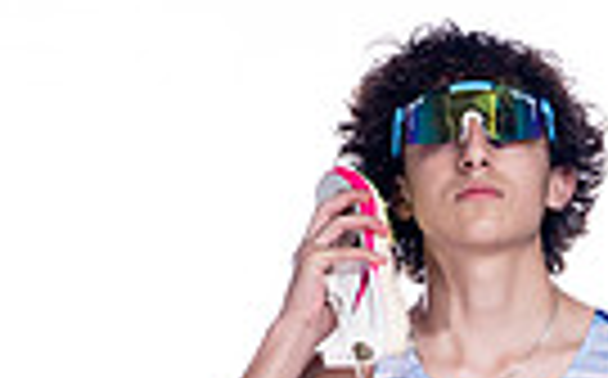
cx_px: 486
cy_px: 918
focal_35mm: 419
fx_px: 6934
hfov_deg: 5.0
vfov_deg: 3.1
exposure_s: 1/250
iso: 800
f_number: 5.6
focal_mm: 123
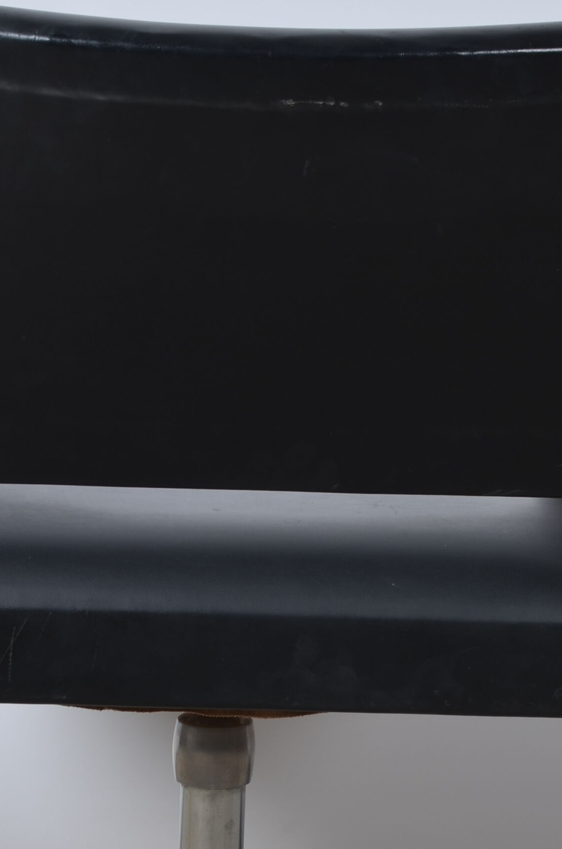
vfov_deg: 12.7
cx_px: 217
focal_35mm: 162
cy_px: 638
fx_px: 3811
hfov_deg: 8.4
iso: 100
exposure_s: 1/125
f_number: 11
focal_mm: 50
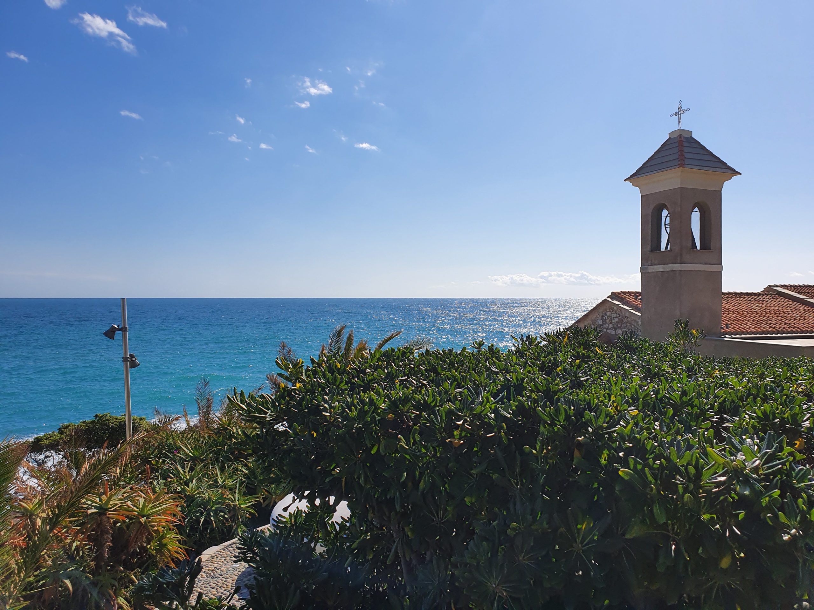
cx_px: 407
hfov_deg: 67.3
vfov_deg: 53.1
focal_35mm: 26
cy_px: 305
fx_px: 611
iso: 50
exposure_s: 1/3216
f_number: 2.4
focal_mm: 4.32
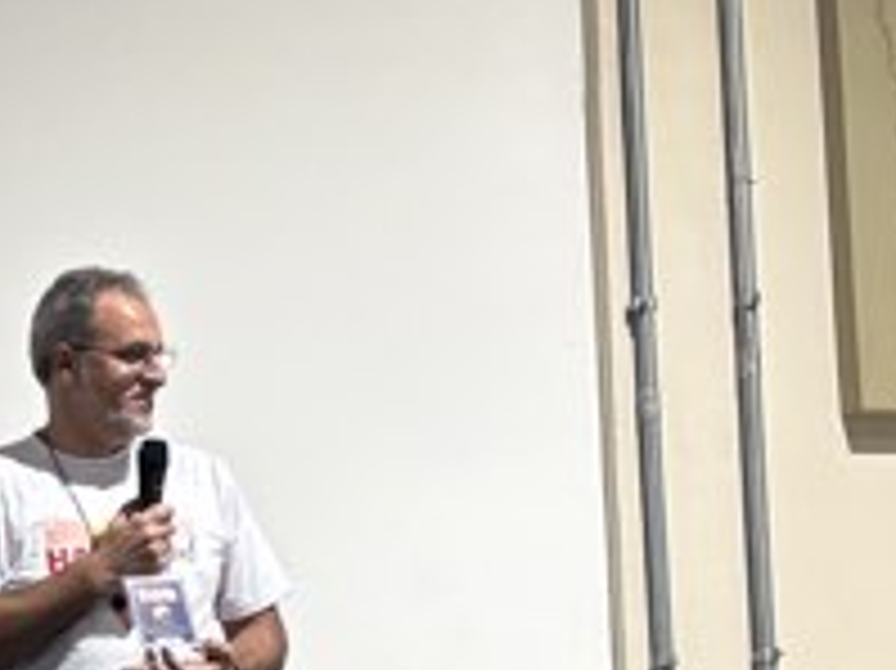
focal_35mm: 144
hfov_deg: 13.2
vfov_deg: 10.2
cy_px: 614
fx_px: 3725
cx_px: -275
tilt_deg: +5.8
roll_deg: +0.8
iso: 100
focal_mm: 5.96
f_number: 1.6
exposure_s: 1/60
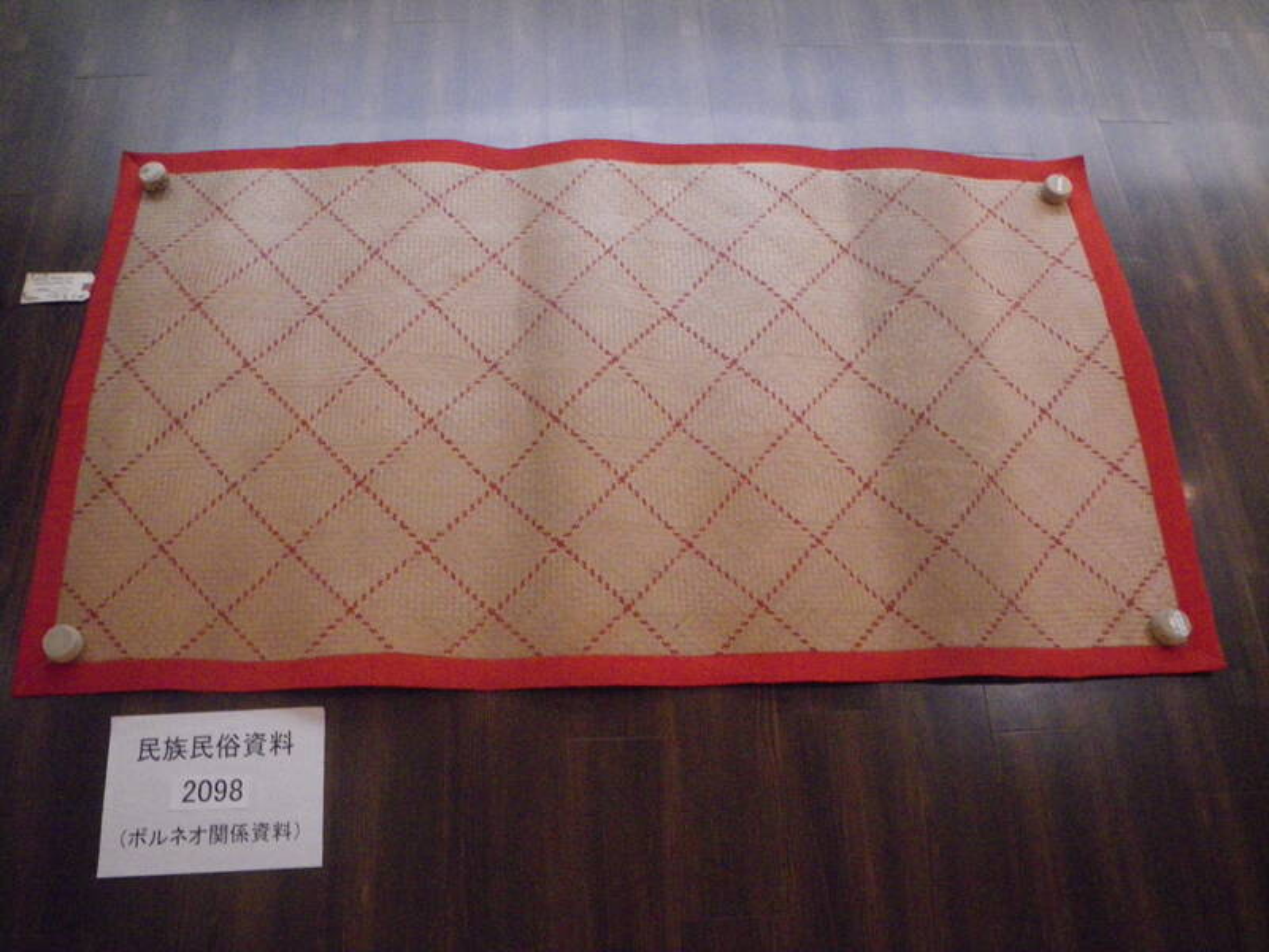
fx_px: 1026
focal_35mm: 28
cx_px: 634
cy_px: 476
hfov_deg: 63.4
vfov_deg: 49.7
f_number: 3.5
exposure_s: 1/20
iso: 800
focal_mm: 5
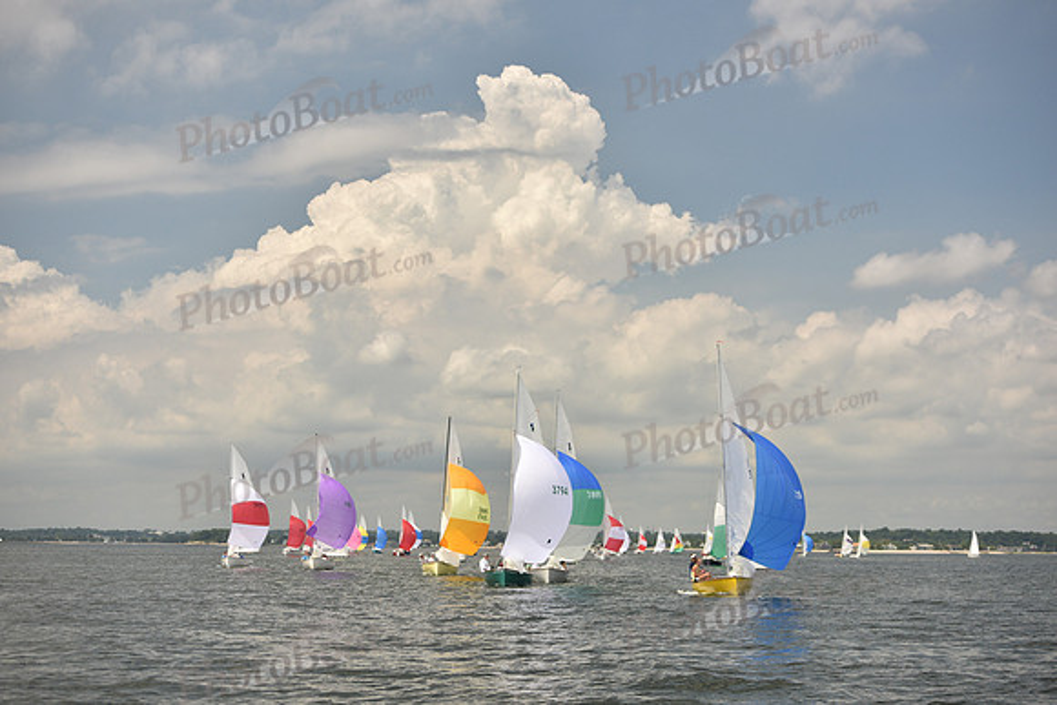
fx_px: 2056
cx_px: 528
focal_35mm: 70
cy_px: 352
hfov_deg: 28.8
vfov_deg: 19.5
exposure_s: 1/1600
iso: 250
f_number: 4
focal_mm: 70
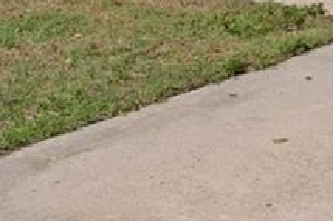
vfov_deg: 6.7
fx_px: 1719
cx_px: 407
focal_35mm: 186
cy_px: -430
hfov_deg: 10.9
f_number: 8
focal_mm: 25
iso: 320
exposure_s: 1/320
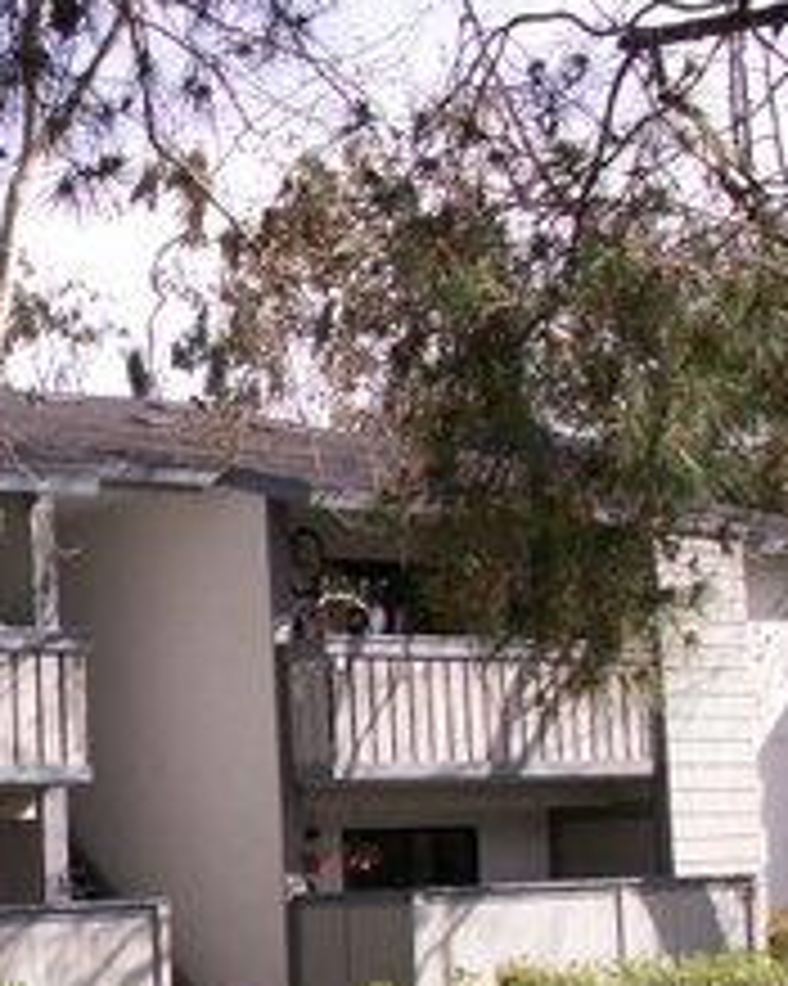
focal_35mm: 75
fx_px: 2188
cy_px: 711
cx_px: -194
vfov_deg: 25.2
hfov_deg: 19.1
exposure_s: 1/160
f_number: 5.6
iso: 50
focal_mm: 5.86
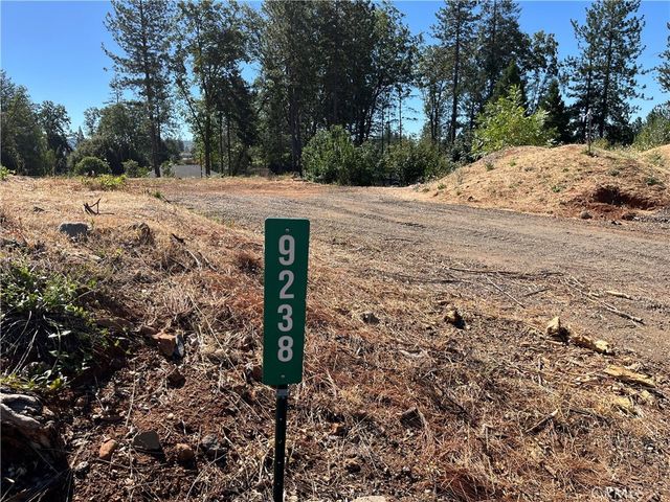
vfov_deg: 53.1
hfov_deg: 67.3
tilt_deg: -10.2
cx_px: 335
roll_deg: +2.2
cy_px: 251
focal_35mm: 26
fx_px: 503
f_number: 1.6
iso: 50
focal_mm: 5.1
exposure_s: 1/2268
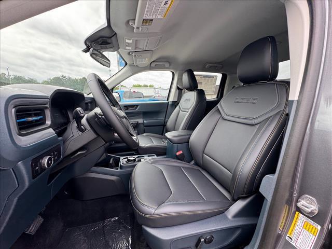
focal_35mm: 14
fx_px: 134
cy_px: 124
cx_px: 166
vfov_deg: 85.7
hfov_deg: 102.1
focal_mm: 2.22
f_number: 2.2
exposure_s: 1/129
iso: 40
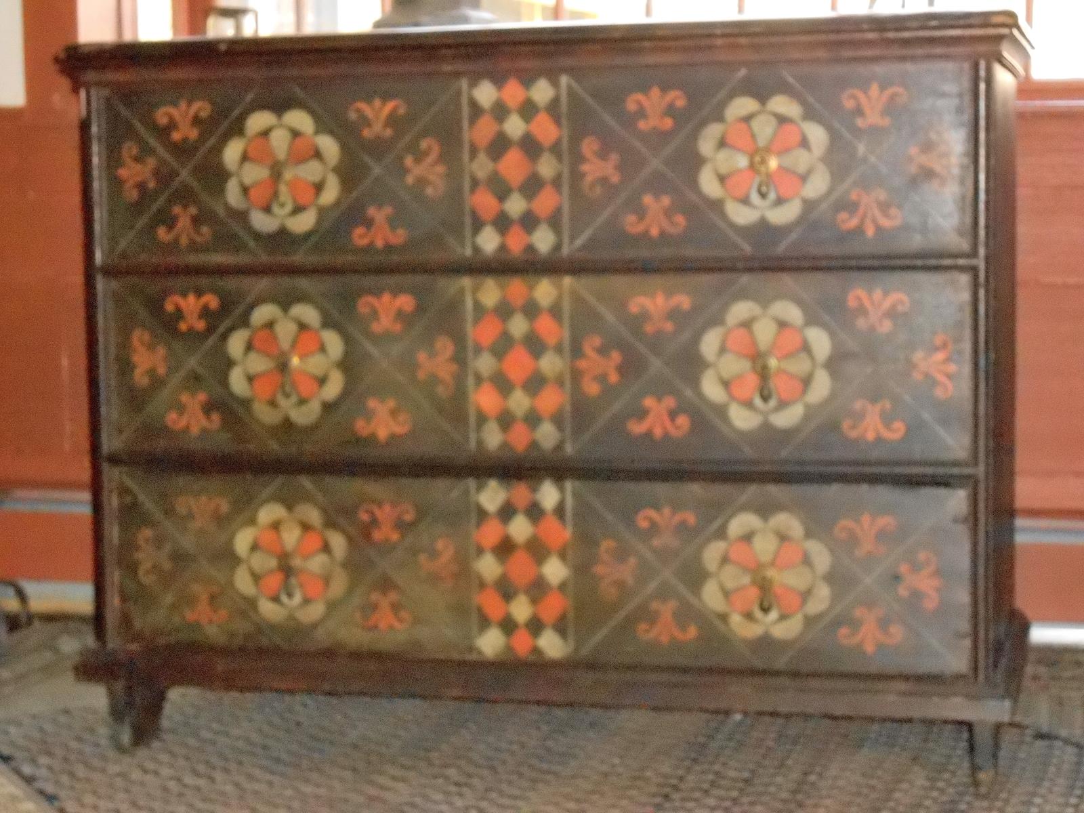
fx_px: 2255
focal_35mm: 72
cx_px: 542
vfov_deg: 20.4
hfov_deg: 27.0
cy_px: 406
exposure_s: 1/60
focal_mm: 12.8
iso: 1600
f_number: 6
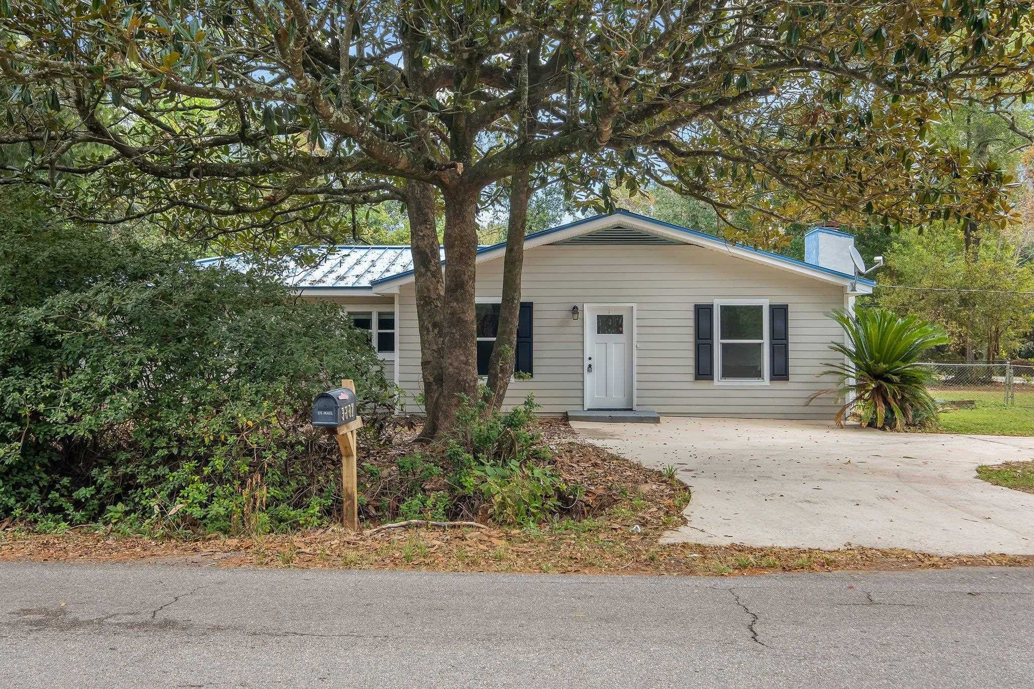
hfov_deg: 53.1
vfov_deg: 36.9
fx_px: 1034
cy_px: 344
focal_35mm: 36
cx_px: 517
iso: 250
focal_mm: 24
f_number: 8
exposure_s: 1/60
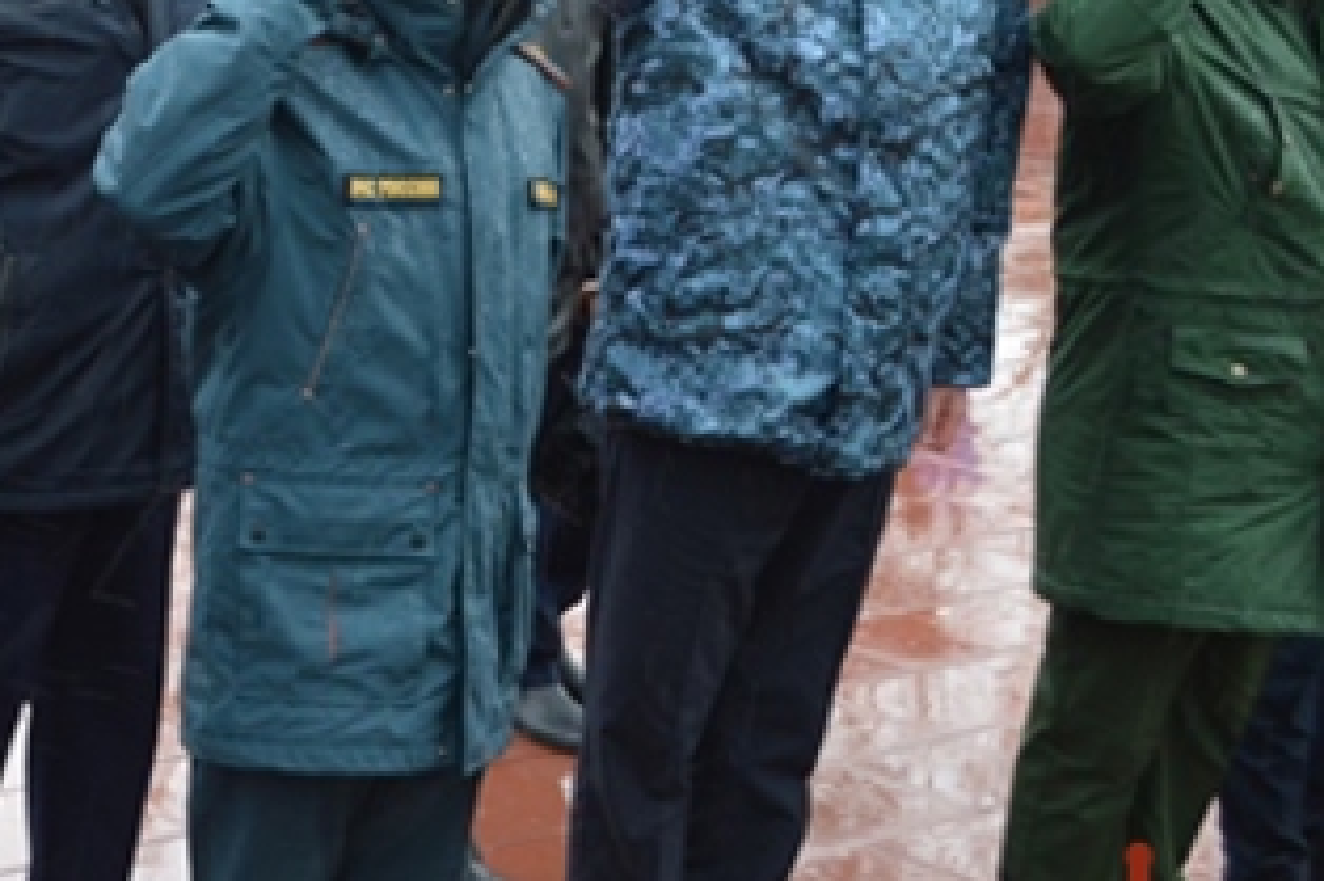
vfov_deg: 15.8
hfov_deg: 22.2
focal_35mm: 86
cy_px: 282
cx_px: -183
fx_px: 3161
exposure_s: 1/100
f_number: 5
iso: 400
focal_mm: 24
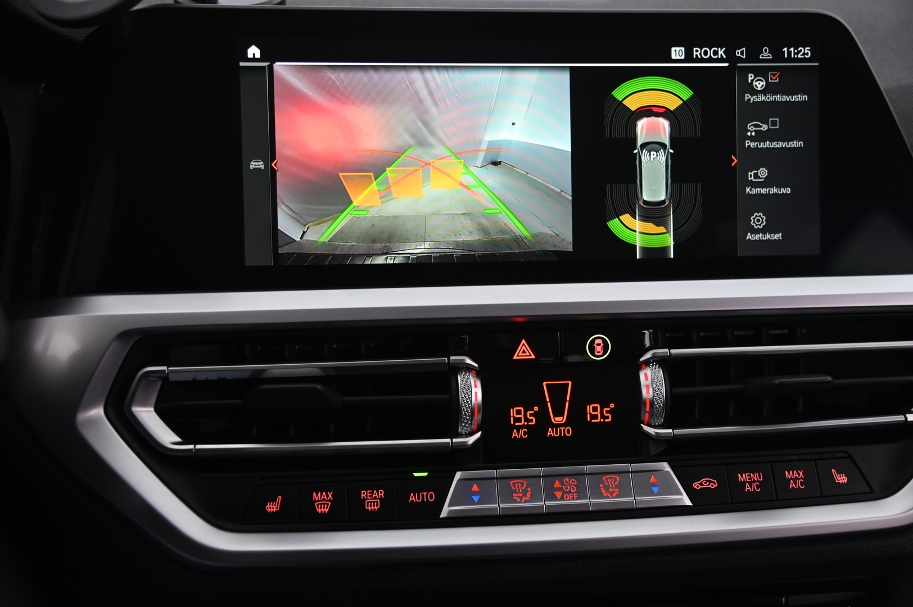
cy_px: 304
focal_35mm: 44
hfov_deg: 44.5
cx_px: 456
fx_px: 1115
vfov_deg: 30.5
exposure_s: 1/30
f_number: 4
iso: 2000
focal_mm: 44
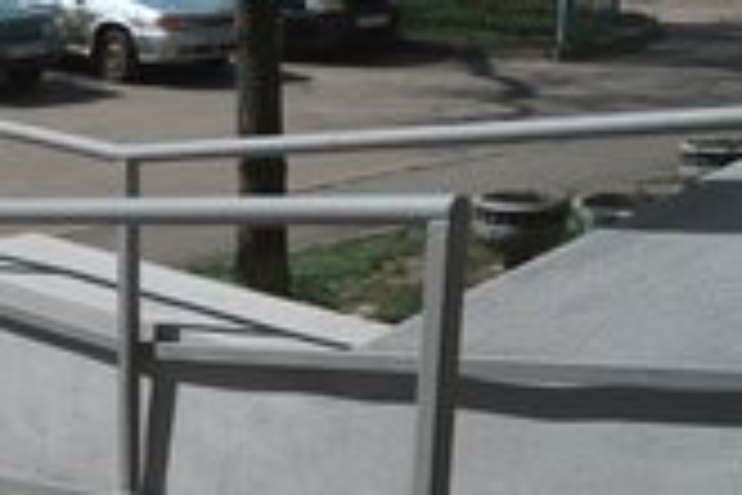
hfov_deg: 21.4
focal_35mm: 92
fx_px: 1896
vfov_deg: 14.6
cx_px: 0
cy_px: 482
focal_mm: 38
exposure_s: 1/1667
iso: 50
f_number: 6.3
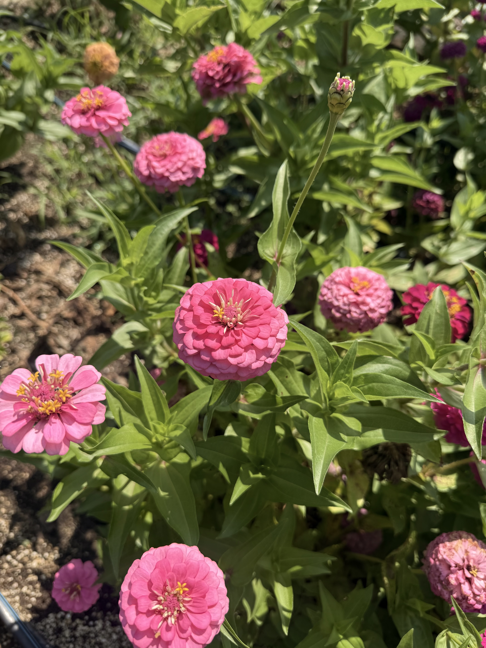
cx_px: 243
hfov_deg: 56.8
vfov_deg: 71.6
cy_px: 324
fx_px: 449
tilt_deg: -54.8
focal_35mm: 24
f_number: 1.78
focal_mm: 6.76
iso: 80
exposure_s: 1/2525
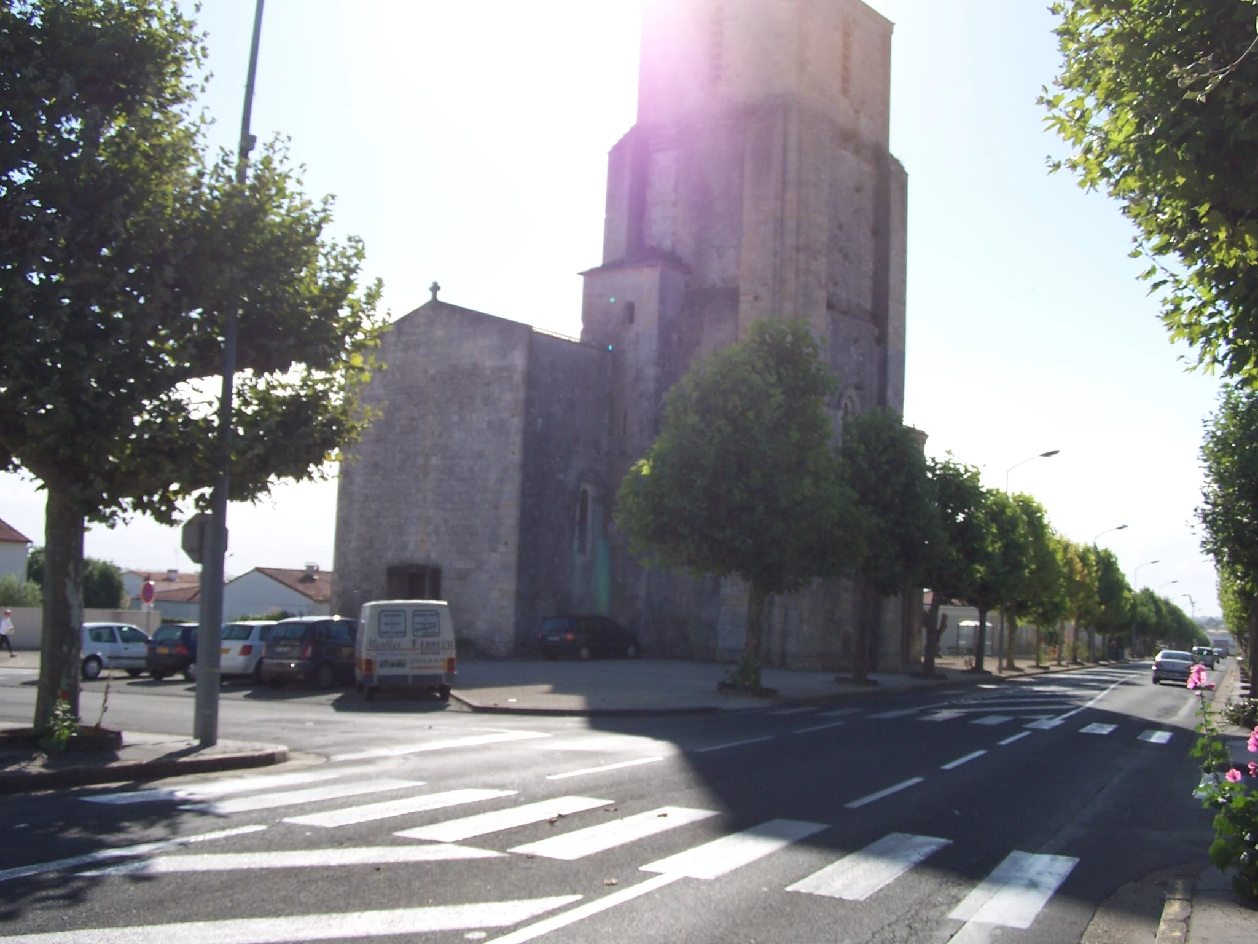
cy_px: 472
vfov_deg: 37.7
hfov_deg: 49.0
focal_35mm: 38
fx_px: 1381
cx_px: 629
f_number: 4
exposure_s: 1/800
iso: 80
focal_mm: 6.3
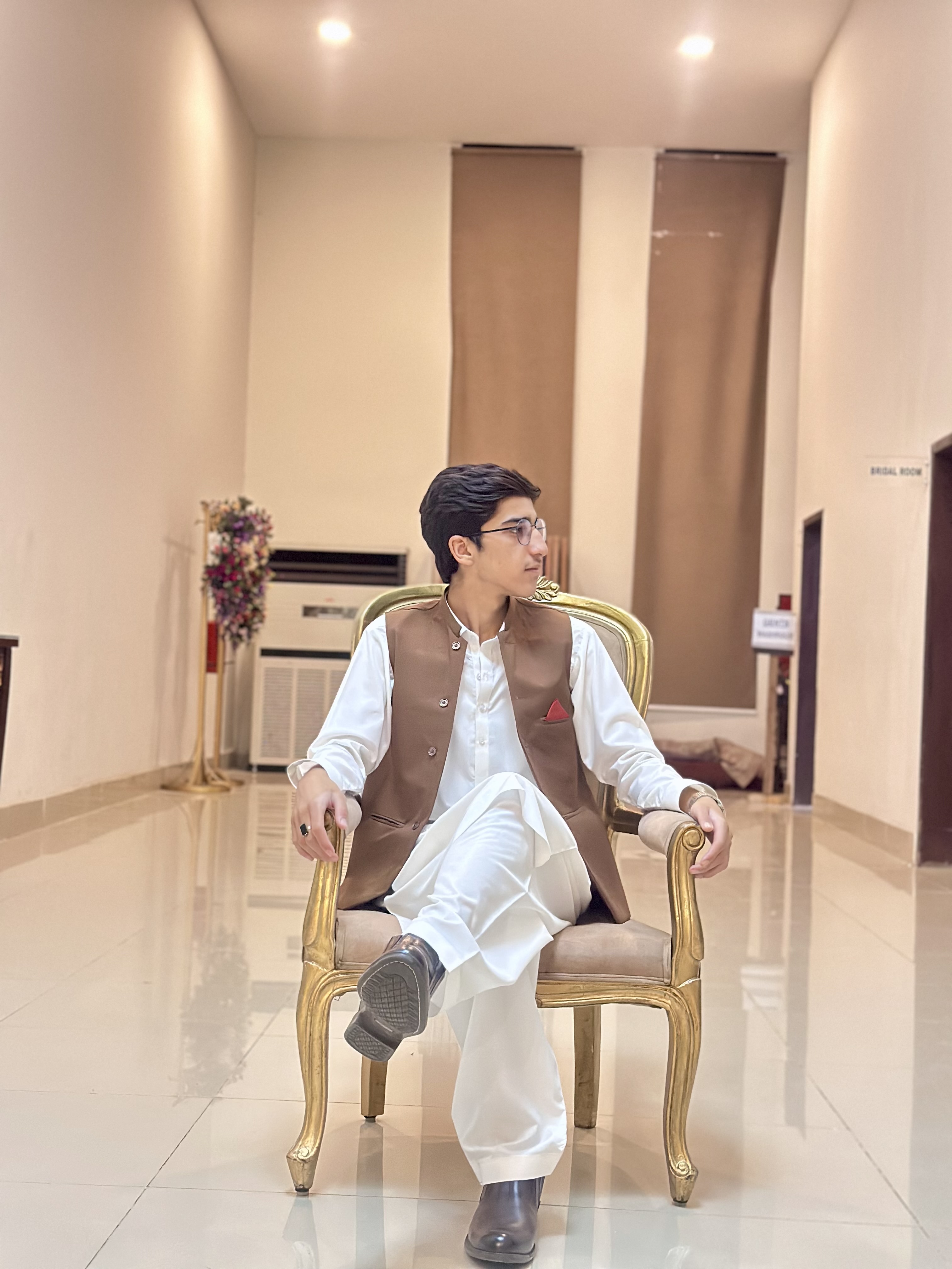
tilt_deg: +1.1
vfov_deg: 39.7
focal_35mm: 48
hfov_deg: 30.3
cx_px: 476
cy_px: 634
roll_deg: -3.3
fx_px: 1760
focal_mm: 6.86
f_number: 1.78
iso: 1000
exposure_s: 1/26
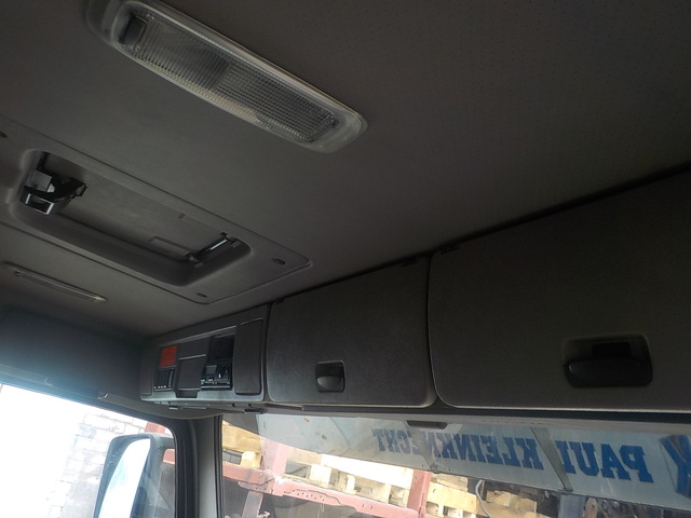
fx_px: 599
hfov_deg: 60.0
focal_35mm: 30
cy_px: 259
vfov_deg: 46.8
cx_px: 346
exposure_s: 1/30
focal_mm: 4.1
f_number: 3.3
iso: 125
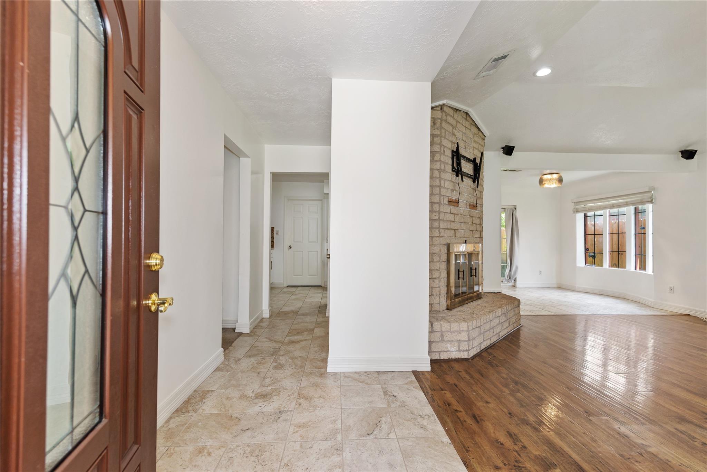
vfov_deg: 77.3
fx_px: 295
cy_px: 236
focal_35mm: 15
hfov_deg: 100.4
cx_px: 354
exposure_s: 1/125
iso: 400
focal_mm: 15
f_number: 5.6
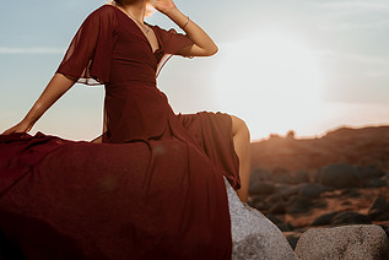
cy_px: 111
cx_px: 215
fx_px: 692
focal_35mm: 64
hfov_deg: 31.4
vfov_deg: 21.3
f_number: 1.8
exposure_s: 1/8000
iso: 50
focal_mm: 35
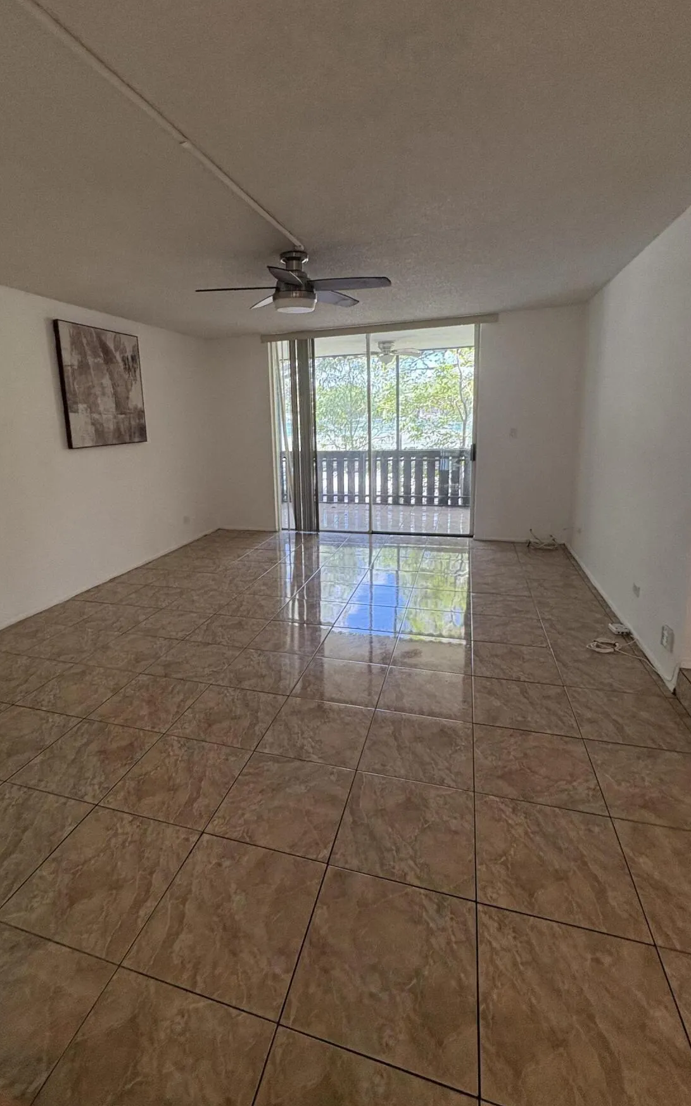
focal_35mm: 17
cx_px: 302
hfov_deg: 67.7
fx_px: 512
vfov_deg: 94.2
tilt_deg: -8.8
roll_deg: +1.0
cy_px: 514
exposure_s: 1/120
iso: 160
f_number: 2.2
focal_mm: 2.22
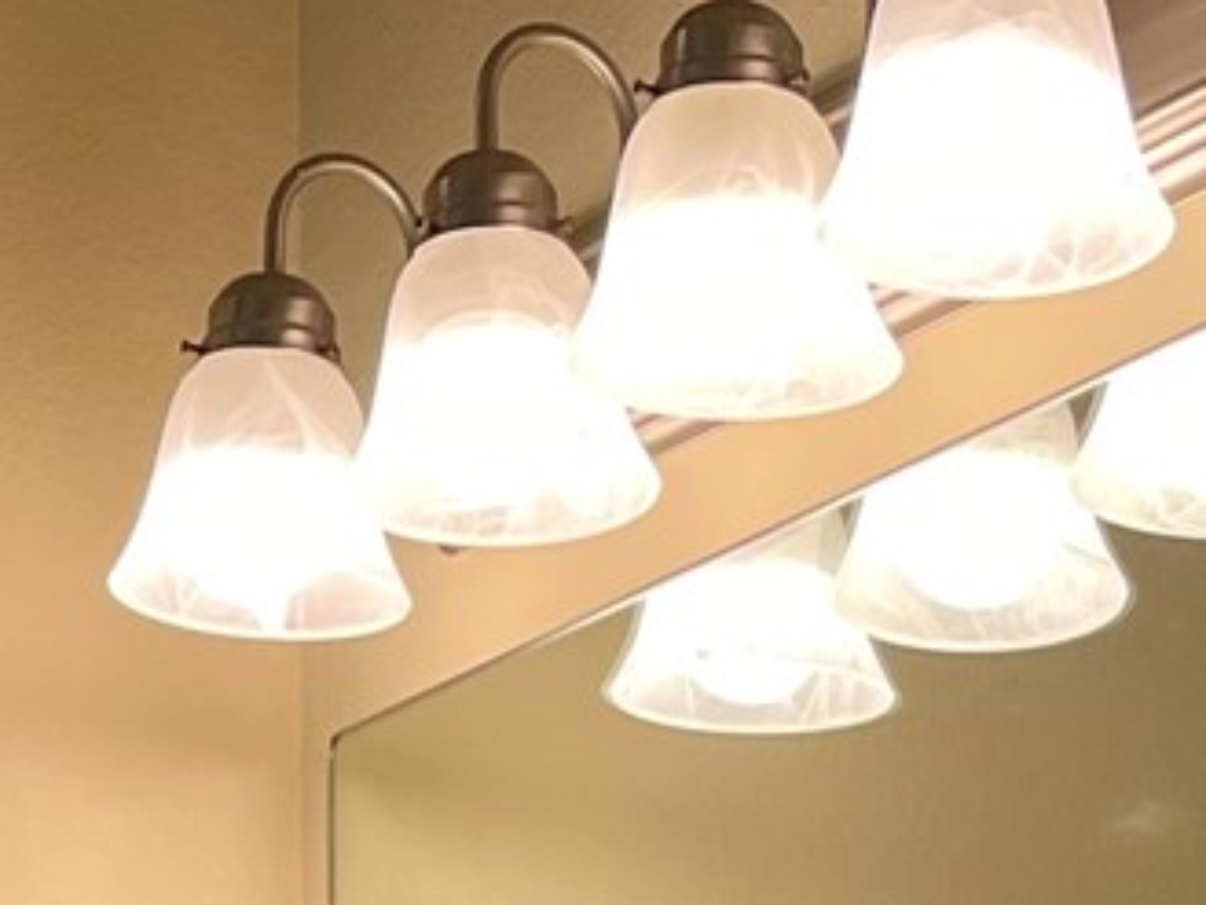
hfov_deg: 12.2
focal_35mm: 162
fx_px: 5646
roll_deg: +0.3
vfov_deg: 8.3
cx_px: 814
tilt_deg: -0.4
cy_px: 2330
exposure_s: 1/120
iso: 64
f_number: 1.6
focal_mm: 5.1
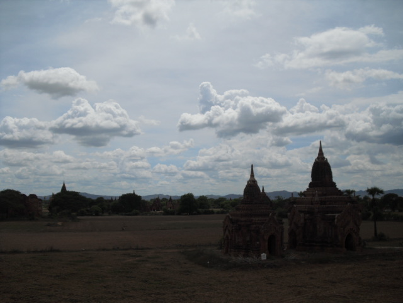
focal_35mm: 36
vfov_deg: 39.7
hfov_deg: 51.4
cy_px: 152
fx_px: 419
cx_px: 202
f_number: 7.8
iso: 64
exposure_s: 1/500
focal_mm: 6.3
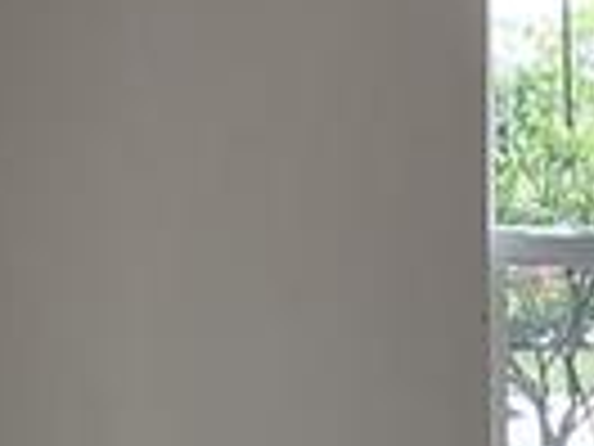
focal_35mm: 101
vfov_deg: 14.2
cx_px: 986
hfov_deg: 16.9
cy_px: 518
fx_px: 1733
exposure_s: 1/60
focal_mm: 1.74
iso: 40
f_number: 2.2
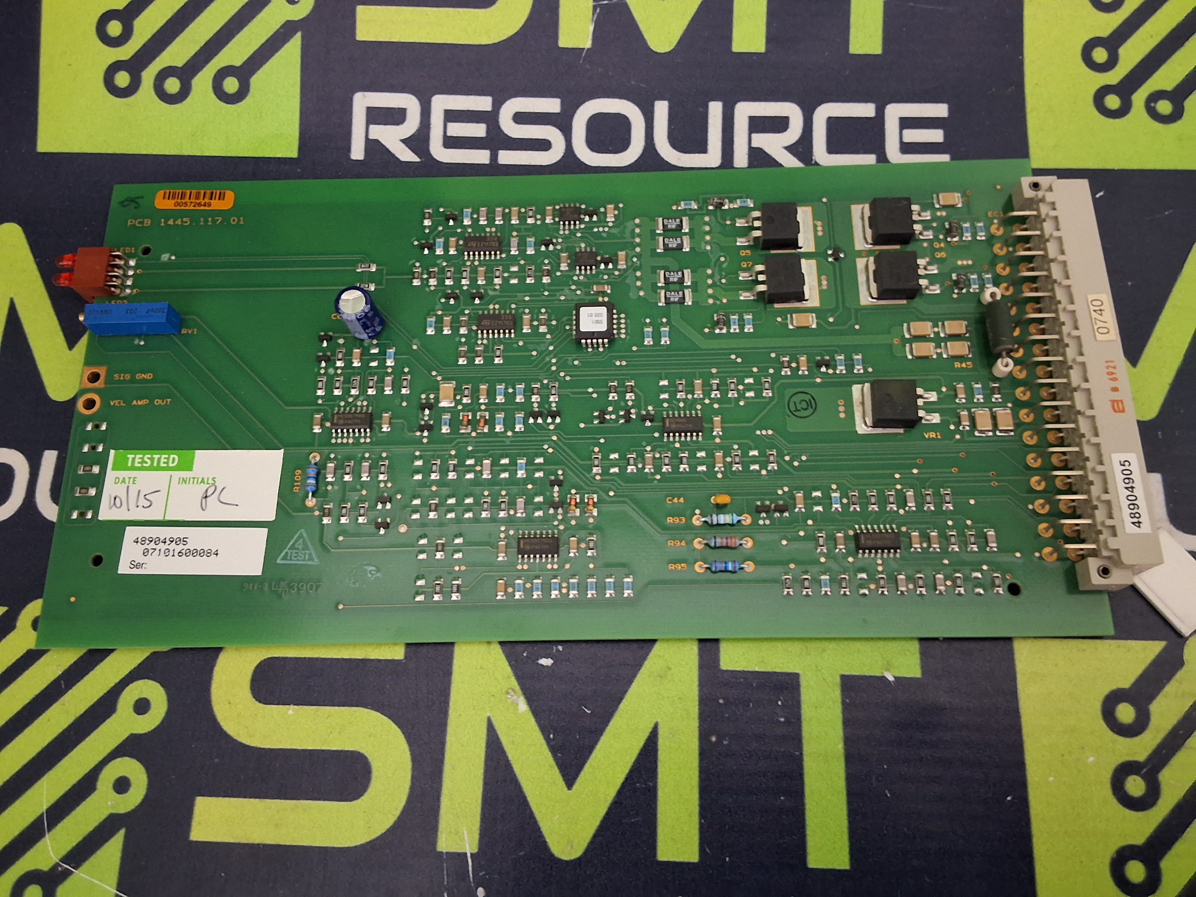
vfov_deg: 49.7
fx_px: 967
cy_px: 448
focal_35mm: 28
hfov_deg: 63.4
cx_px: 598
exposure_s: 1/20
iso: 320
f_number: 1.9
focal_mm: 2.91
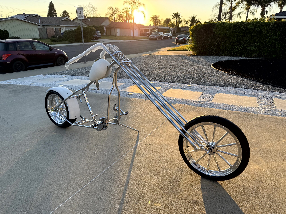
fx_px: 198
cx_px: 143
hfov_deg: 71.6
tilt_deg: -20.8
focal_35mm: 24
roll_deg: -1.0
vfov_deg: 56.8
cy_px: 107
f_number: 1.78
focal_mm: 6.76
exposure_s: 1/750
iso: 80
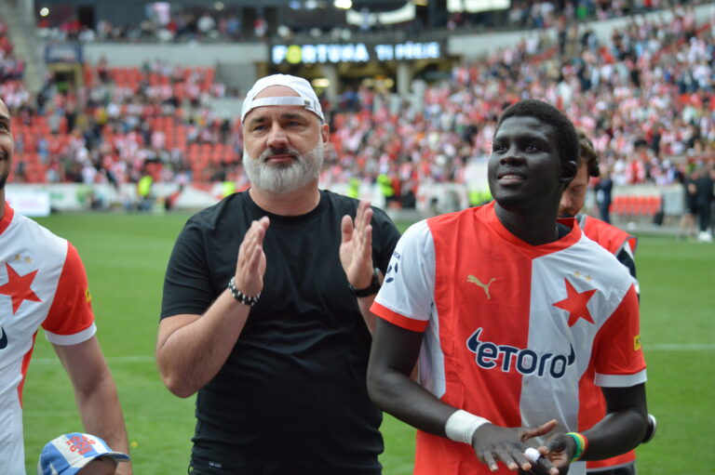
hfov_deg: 17.1
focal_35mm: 120
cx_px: 358
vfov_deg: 11.4
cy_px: 238
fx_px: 2382
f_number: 4.5
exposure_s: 1/200
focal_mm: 80
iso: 800
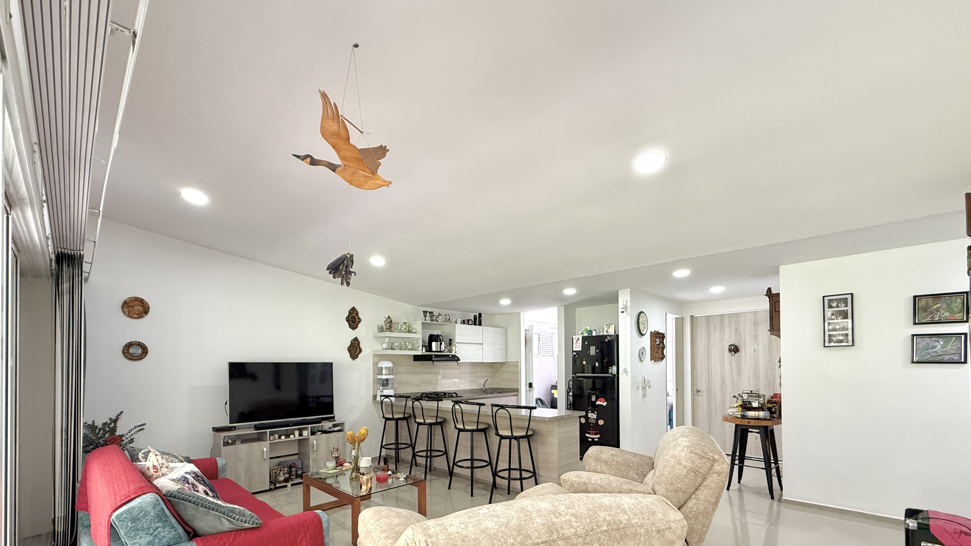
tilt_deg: +0.2
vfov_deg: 65.3
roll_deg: +0.4
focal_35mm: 16
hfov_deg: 99.4
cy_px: 364
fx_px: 412
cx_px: 474
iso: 320
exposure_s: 1/99
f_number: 2.2
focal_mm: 2.22
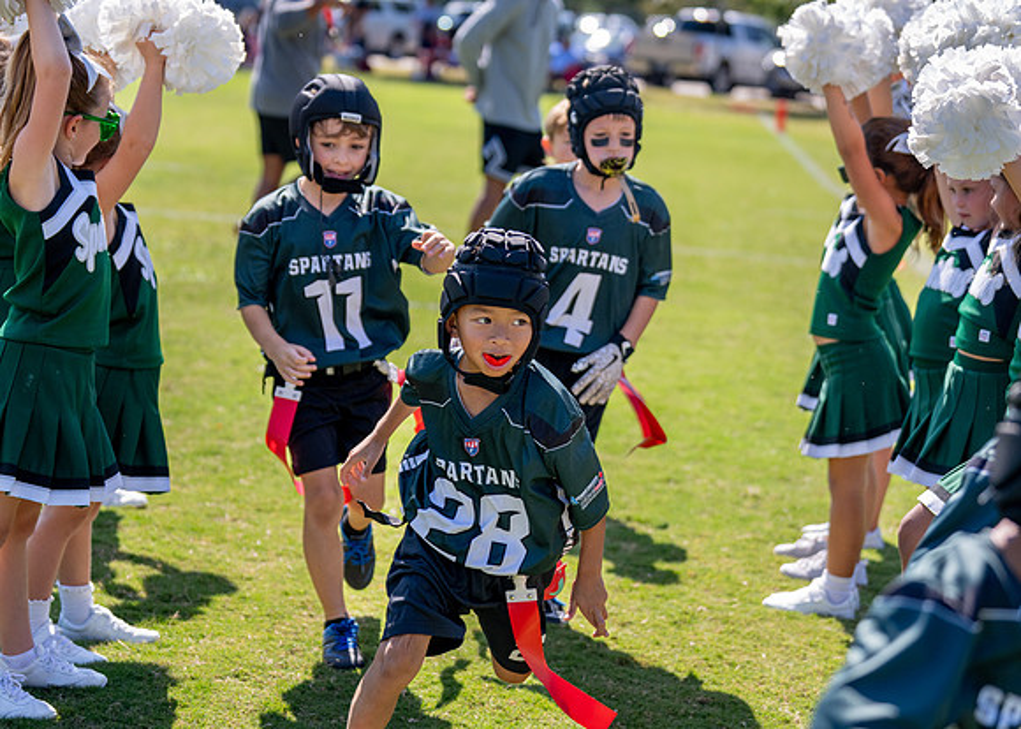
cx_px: 530
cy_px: 340
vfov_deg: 16.3
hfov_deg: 22.7
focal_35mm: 88
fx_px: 2547
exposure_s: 1/2000
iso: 200
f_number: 2.8
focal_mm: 70
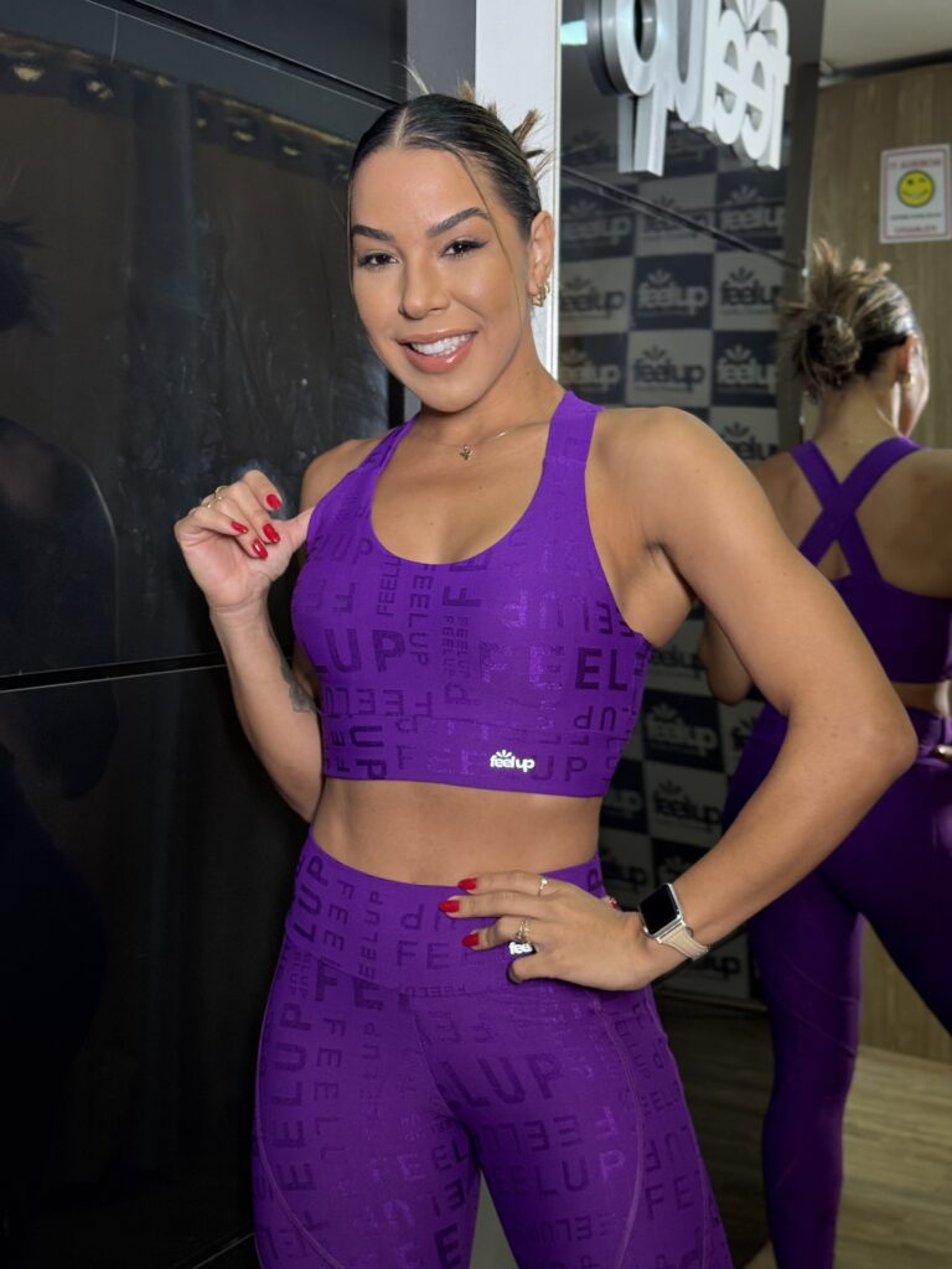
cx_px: 476
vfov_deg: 39.7
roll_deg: +1.0
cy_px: 634
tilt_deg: -5.0
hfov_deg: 30.3
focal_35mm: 48
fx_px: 1760
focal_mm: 6.76
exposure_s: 1/60
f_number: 1.78
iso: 64
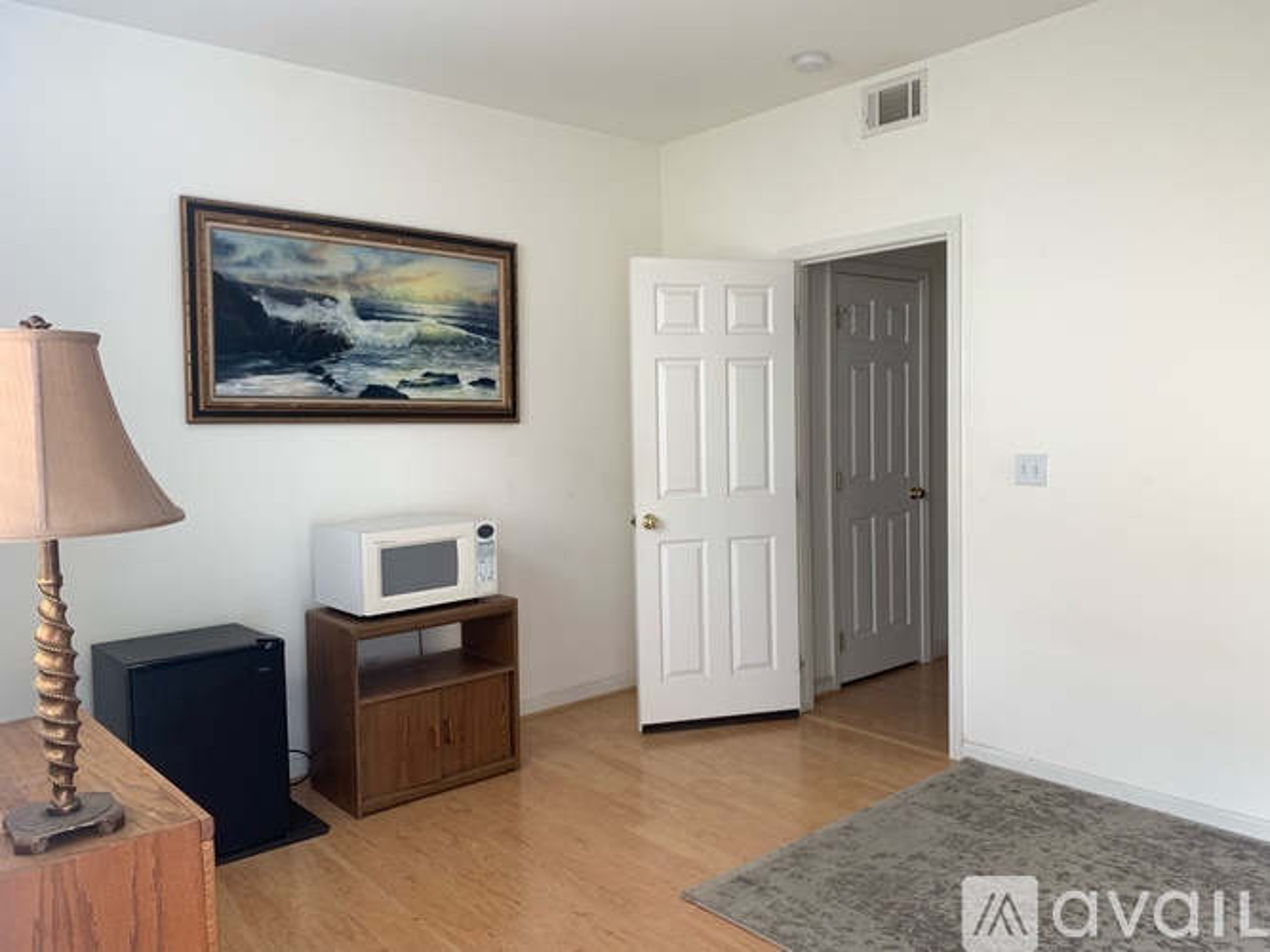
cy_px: 476
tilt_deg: -3.3
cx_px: 635
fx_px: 954
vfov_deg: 53.0
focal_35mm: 26
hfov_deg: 67.3
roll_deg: +1.1
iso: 100
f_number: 1.8
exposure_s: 1/109
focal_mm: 4.25
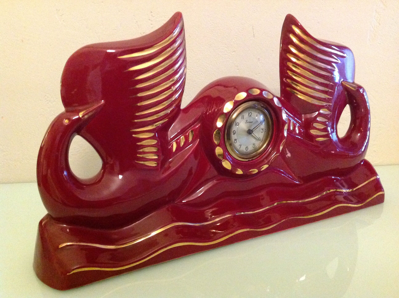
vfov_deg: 40.6
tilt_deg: -13.5
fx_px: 403
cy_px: 149
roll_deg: +0.4
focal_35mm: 35
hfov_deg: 52.7
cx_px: 200
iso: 800
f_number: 2.4
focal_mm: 4.28
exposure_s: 1/15
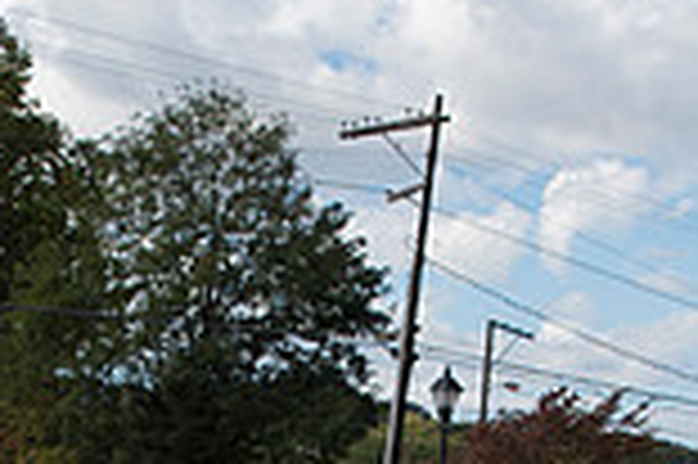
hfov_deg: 22.6
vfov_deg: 14.0
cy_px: 732
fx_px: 1743
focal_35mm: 90
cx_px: 266
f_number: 4.5
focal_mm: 24
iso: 250
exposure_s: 1/1250
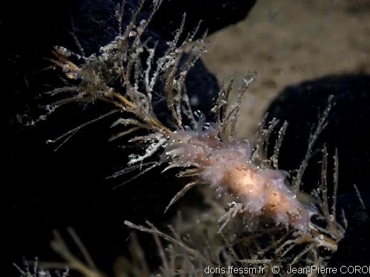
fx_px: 417
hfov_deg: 47.8
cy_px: 131
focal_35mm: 39
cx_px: 194
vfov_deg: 36.8
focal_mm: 6.37
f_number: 10
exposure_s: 1/100
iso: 400
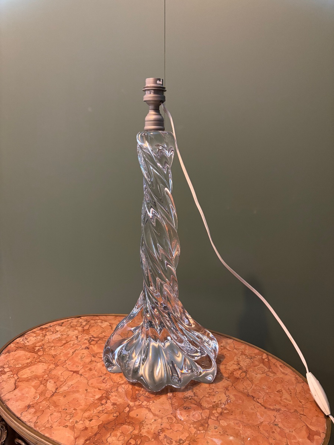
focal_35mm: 26
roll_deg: -1.2
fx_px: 334
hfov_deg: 53.1
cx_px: 167
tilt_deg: -14.1
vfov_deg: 67.3
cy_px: 222
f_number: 1.6
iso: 500
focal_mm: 5.96
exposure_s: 1/33
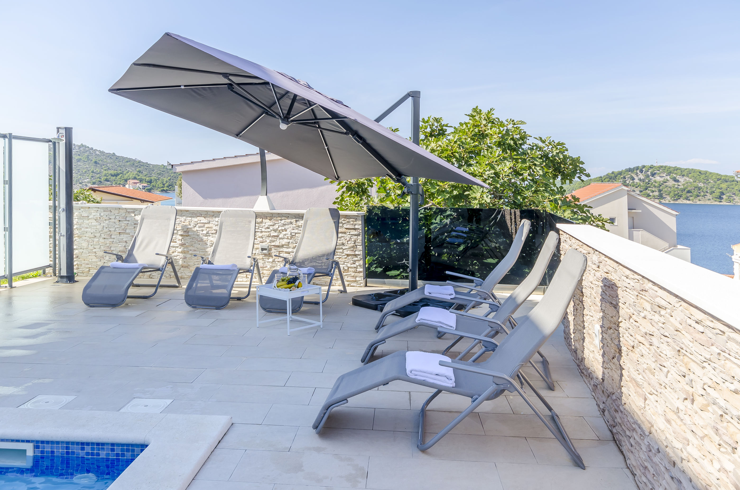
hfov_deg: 67.5
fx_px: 554
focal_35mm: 27
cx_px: 370
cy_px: 245
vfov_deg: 47.7
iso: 125
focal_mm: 18
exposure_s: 1/250
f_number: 8
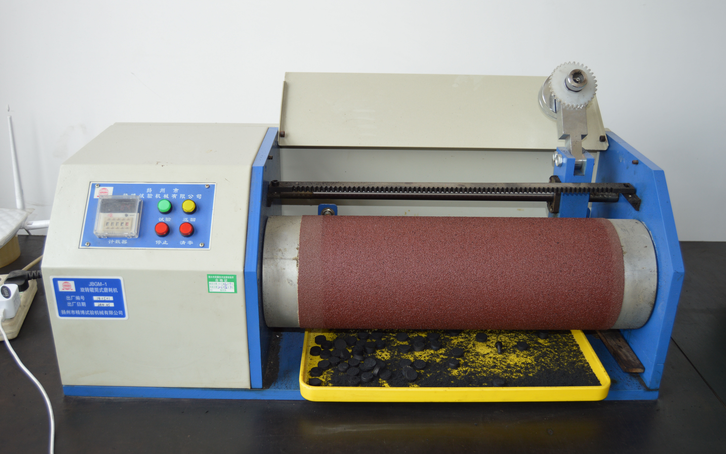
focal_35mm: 34
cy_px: 217
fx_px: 673
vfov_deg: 37.3
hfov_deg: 56.7
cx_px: 361
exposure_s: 1/125
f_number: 4
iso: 160
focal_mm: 22
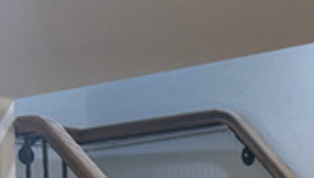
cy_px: 429
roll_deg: -0.4
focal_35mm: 159
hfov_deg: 12.7
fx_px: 1326
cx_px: 492
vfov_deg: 7.2
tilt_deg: -4.4
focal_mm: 6.76
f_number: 1.78
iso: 200
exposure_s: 1/120
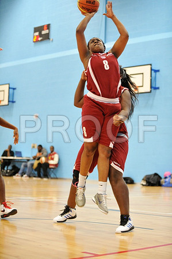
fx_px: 503
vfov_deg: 28.9
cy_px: 130
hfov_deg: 19.4
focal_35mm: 70
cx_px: 86
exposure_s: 1/400
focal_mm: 70
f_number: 2.8
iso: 8000
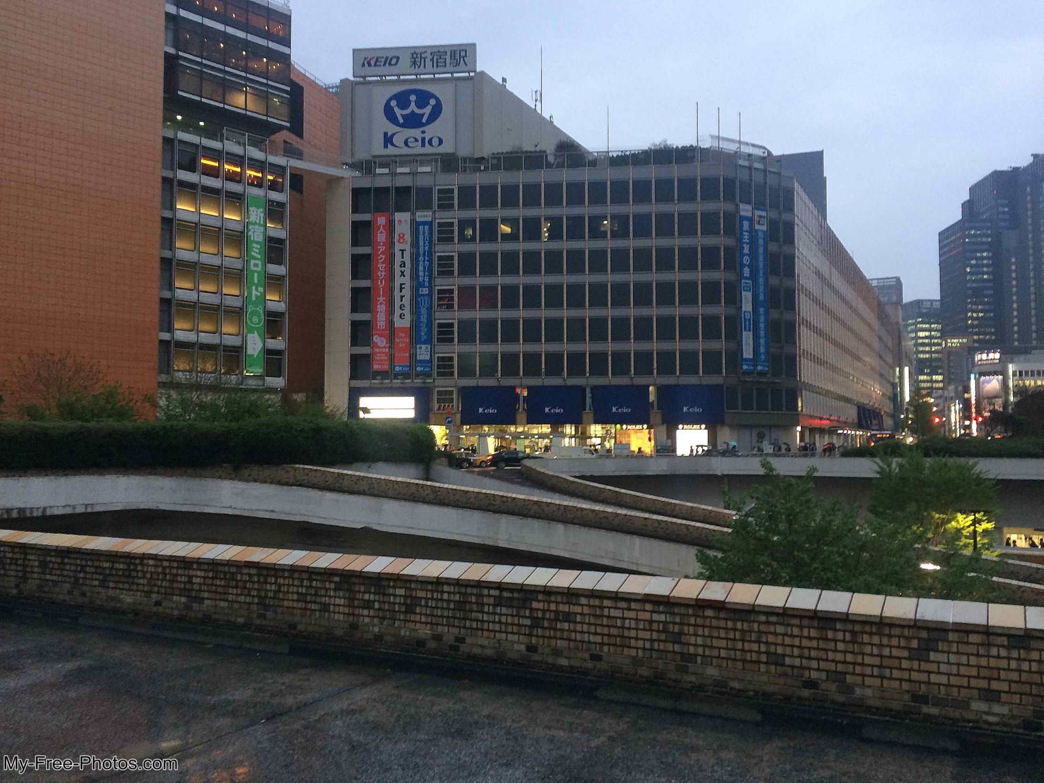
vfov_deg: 48.2
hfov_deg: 61.7
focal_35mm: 29
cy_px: 392
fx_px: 874
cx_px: 522
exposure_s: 1/30
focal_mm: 4.15
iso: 100
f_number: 2.2
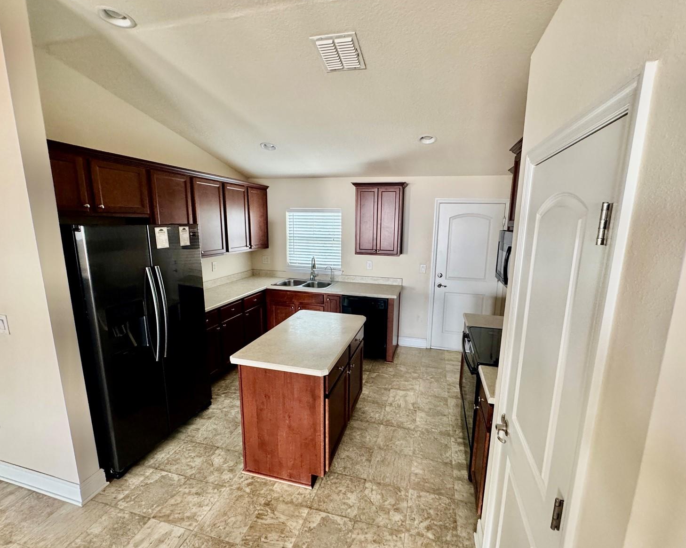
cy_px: 275
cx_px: 361
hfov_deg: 96.7
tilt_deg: -9.8
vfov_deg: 84.0
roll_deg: -1.6
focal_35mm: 15
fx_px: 305
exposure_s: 1/96
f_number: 2.2
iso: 320
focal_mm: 2.22
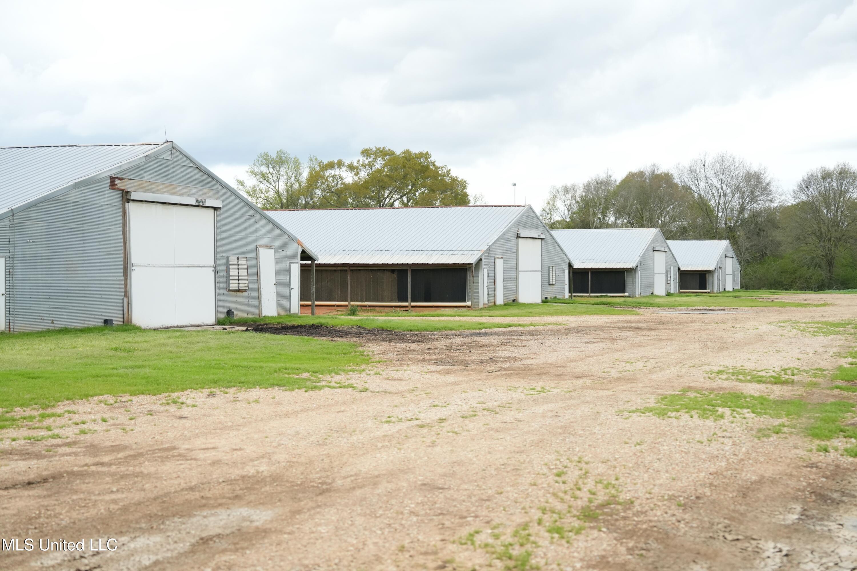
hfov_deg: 36.2
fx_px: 1309
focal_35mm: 55
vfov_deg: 24.6
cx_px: 428
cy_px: 286
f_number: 2.8
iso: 2000
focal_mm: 55
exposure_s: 1/8000
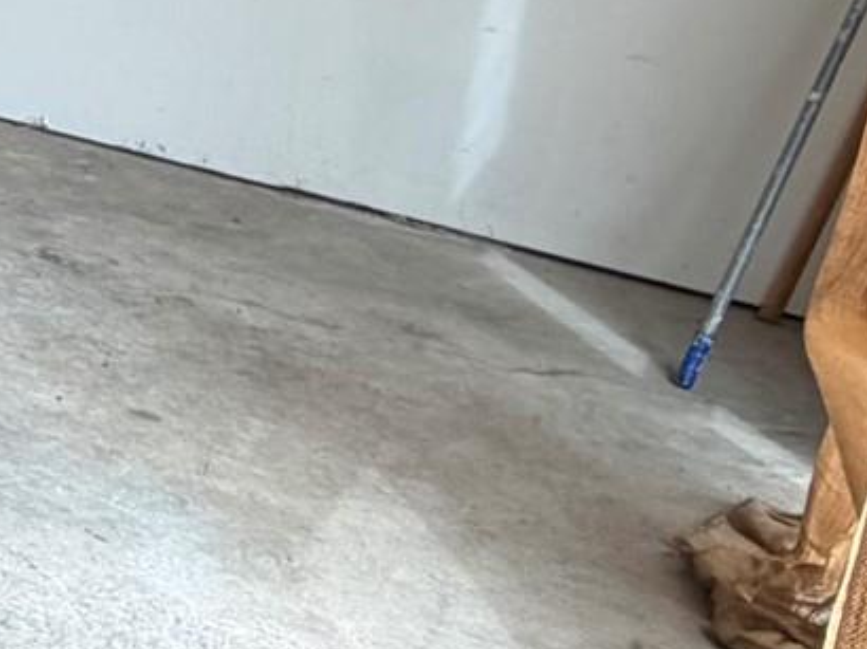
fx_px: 1752
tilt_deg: -7.6
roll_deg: -2.3
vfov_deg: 19.2
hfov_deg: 19.2
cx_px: -778
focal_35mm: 70
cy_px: -218
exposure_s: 1/121
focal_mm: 2.22
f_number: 2.2
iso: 100
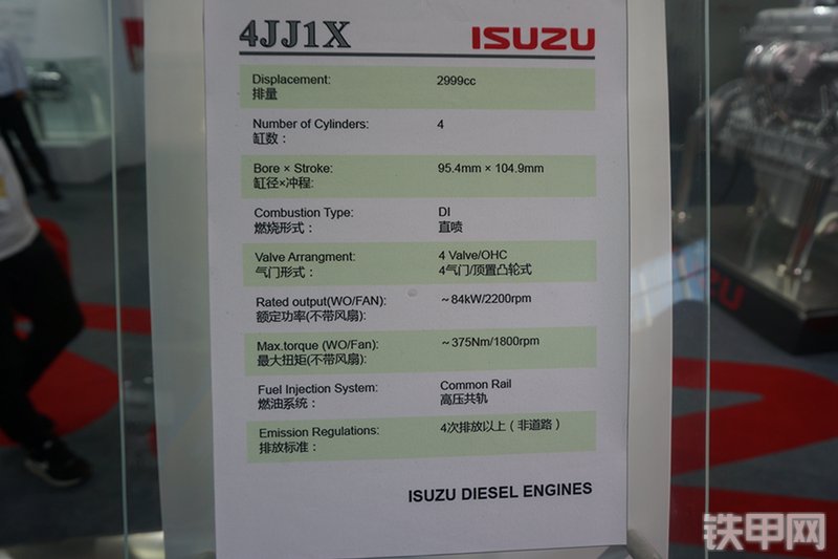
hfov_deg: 73.8
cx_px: 419
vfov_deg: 53.1
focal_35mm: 24
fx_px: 559
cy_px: 280
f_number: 5
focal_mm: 16
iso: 100
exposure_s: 1/80
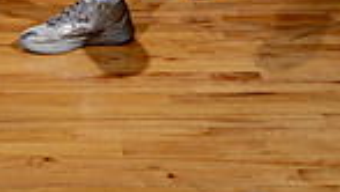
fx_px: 866
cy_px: -291
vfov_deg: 10.6
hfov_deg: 21.9
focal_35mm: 96
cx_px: 62
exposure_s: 1/250
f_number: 8
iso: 100
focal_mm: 30
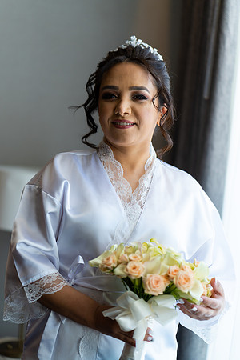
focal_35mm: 85
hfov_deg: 16.1
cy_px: 180
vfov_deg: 23.9
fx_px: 850
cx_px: 120
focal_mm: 85
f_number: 1.8
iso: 200
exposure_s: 1/160
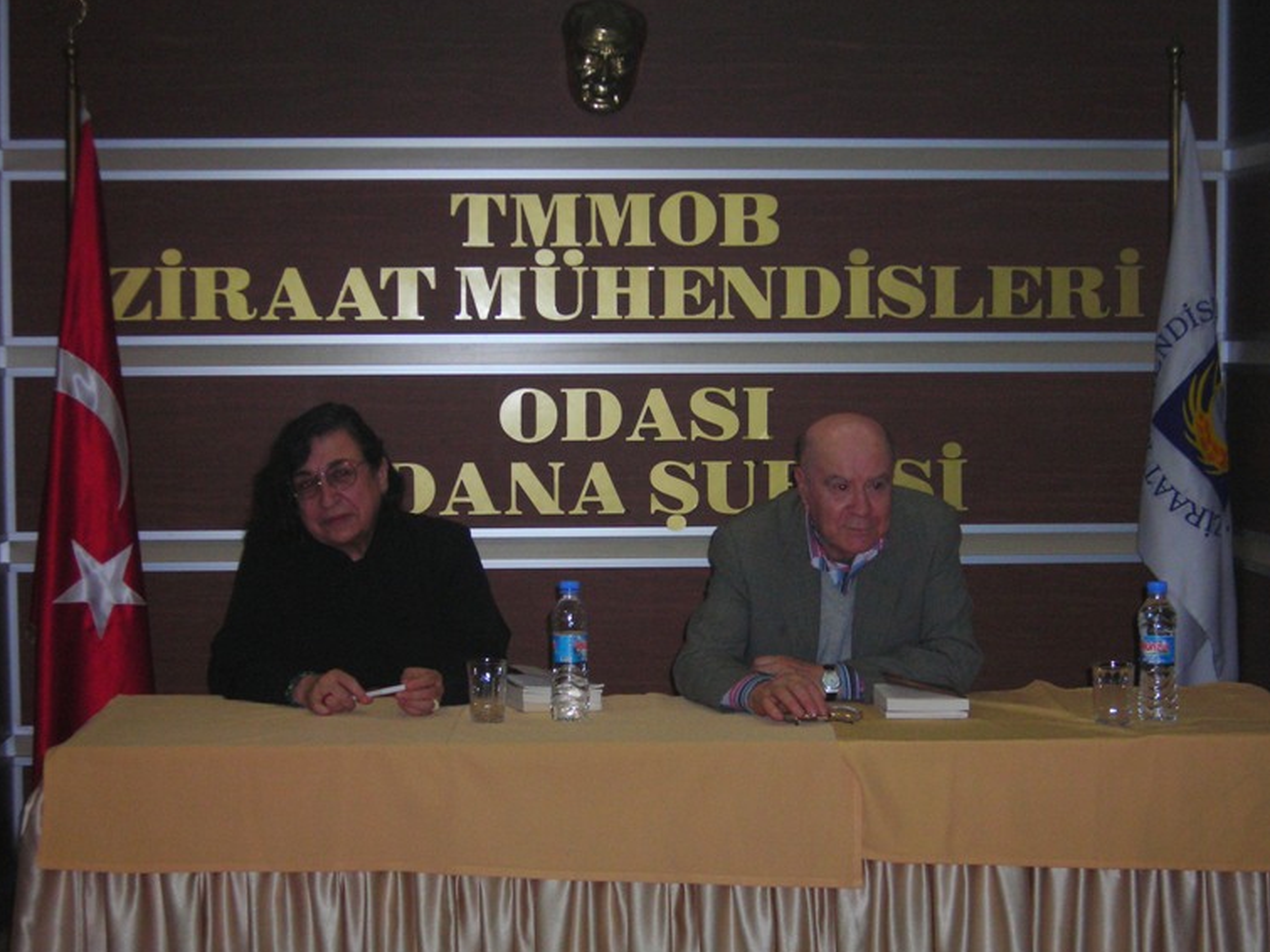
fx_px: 2458
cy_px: 484
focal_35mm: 67
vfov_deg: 21.9
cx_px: 631
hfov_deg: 29.0
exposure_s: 1/60.1
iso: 138
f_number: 3.9
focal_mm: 10.8
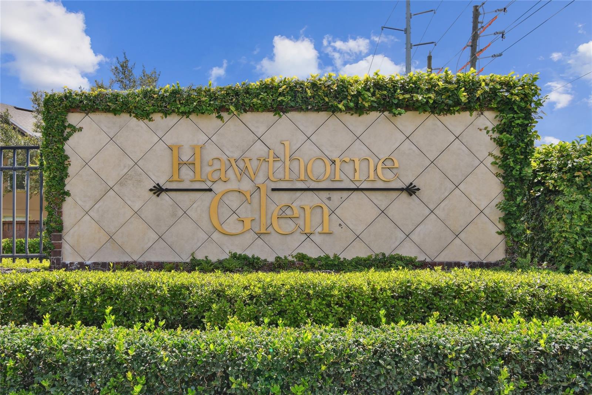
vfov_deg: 43.6
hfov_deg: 61.9
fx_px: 493
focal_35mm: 30
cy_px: 198
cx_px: 296
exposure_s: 1/160
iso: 100
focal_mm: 20
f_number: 7.1
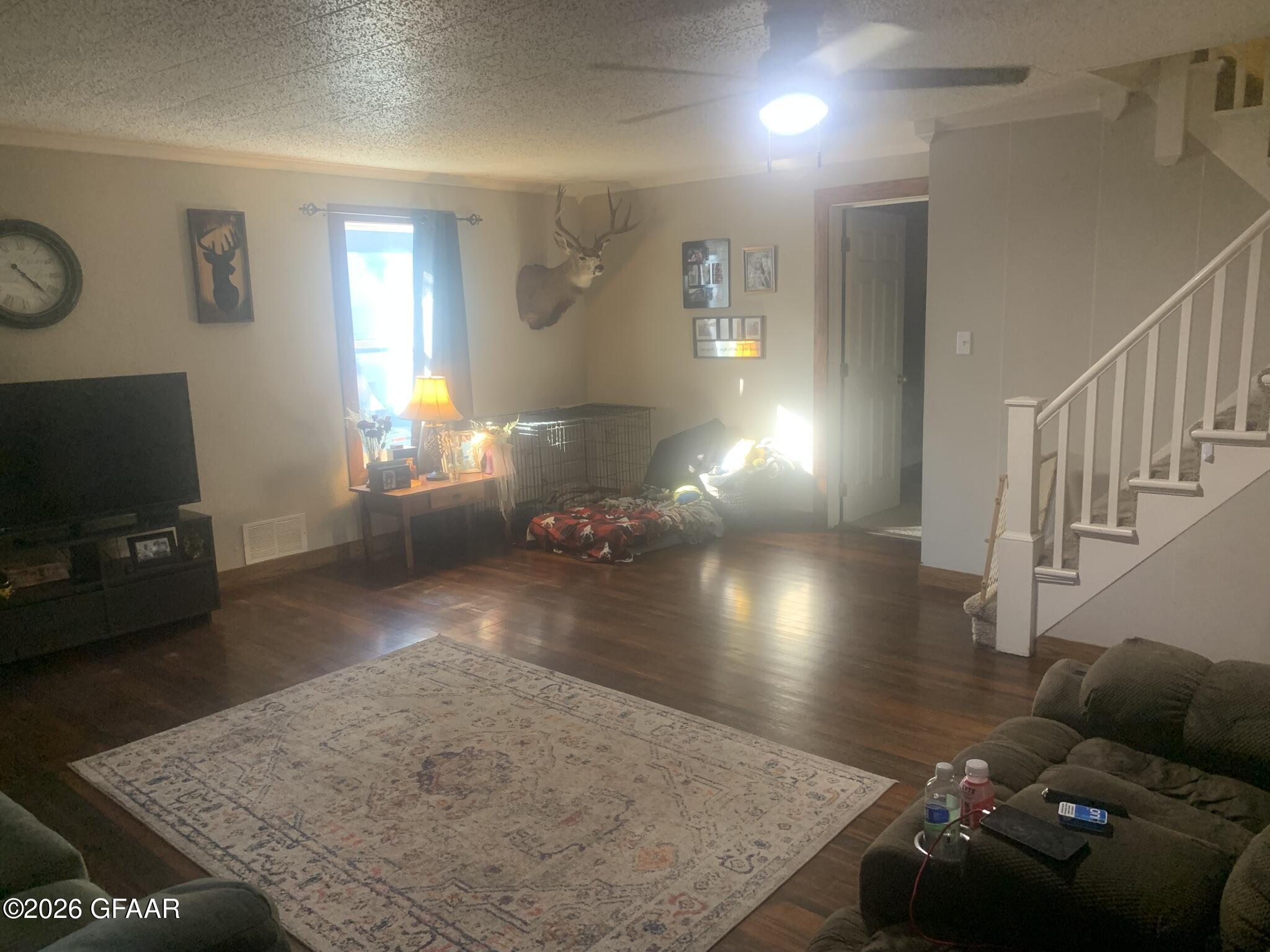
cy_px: 476
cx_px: 635
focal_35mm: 26
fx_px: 954
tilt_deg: -10.7
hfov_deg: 67.3
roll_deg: +2.4
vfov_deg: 53.1
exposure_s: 1/60
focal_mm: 4.25
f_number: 1.8
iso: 250
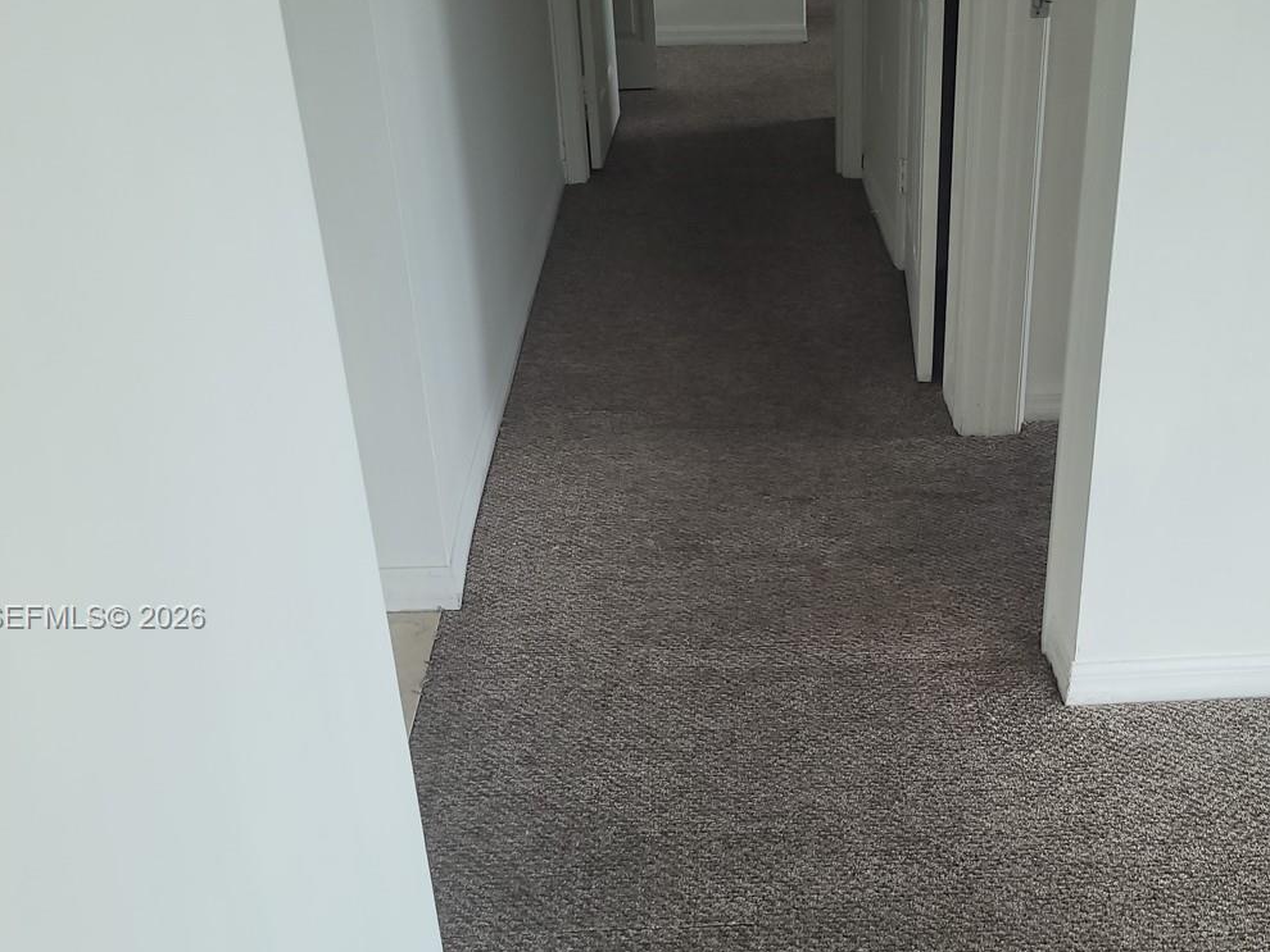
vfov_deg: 34.1
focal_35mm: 42
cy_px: 619
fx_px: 1541
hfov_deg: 44.2
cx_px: 831
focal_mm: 5.4
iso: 50
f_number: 1.8
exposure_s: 1/60
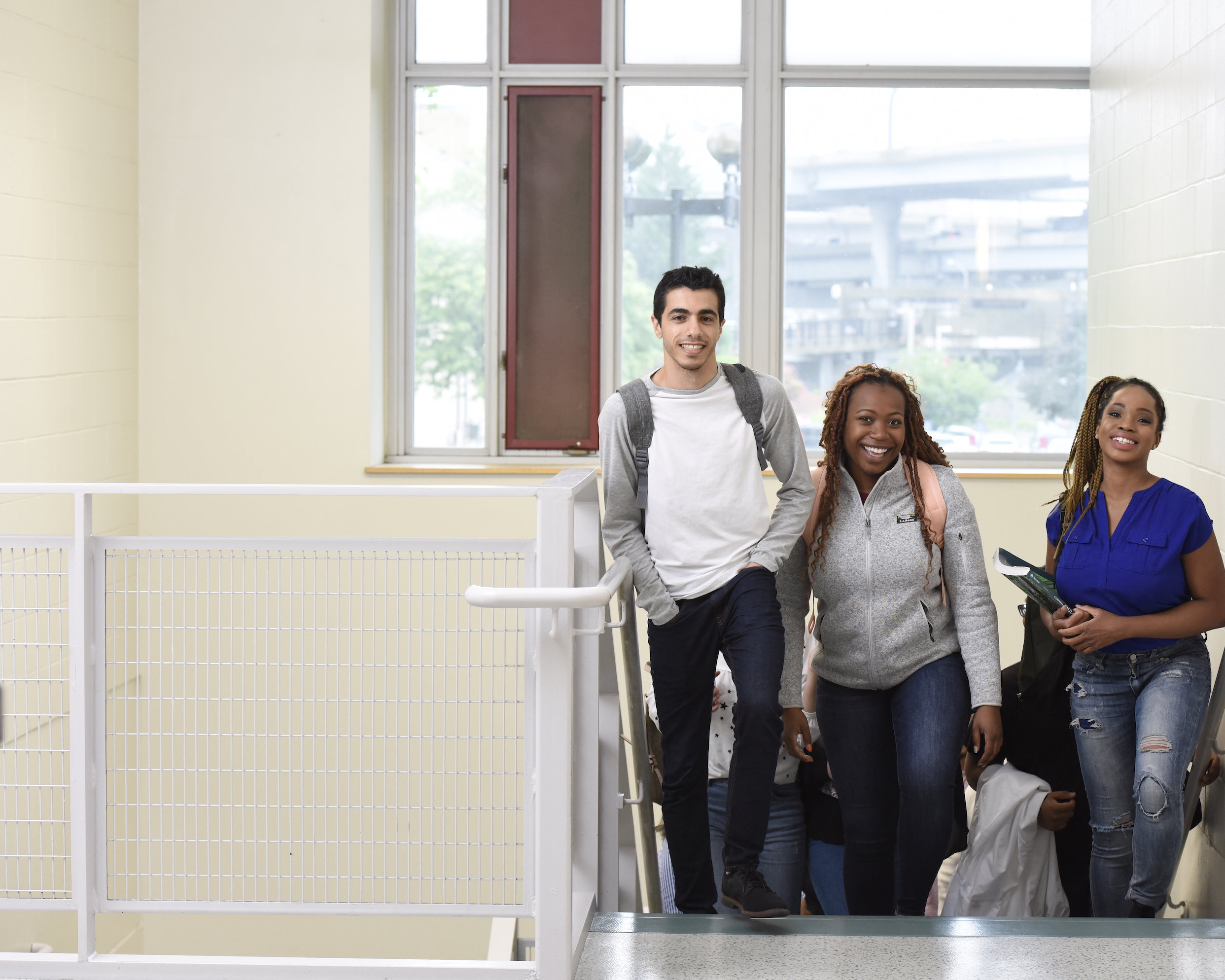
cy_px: 488
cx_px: 690
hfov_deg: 22.5
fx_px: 3082
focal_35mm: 85
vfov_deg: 18.1
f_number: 5.6
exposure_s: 1/125
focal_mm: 75
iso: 2000
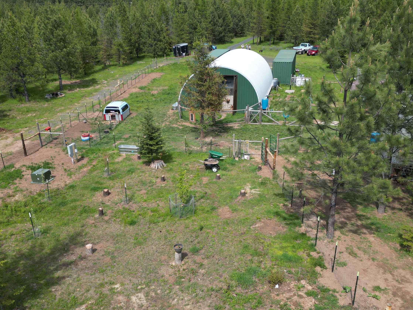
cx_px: 207
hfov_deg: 55.3
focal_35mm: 33
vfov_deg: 42.8
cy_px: 179
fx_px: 394
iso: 120
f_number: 1.7
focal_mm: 6.72
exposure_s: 1/2000
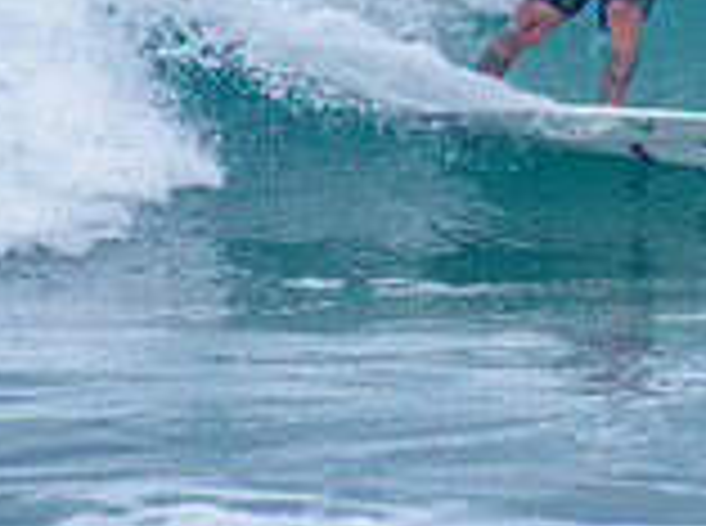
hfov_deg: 1.1
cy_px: -110
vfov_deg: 0.8
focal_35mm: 1782
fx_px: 36261
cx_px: 621
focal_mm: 500
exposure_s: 1/2000
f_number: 5.6
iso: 360
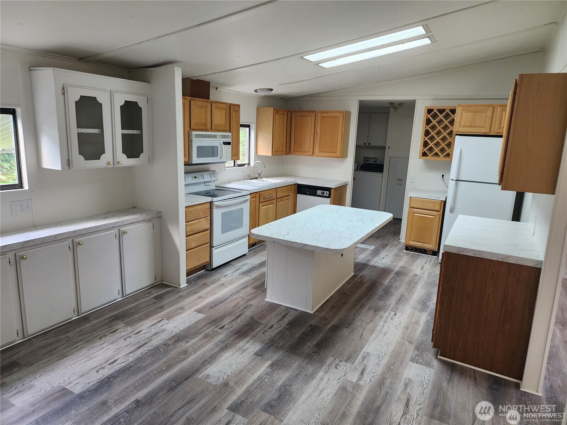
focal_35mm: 23
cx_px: 284
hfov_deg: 73.9
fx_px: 377
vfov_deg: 58.9
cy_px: 212
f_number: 1.8
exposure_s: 1/120
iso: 320
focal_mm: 6.4
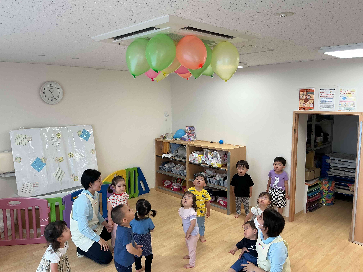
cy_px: 136
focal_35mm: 29
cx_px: 182
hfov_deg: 61.7
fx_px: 304
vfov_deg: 48.2
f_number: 1.8
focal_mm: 3
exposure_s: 1/120
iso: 25
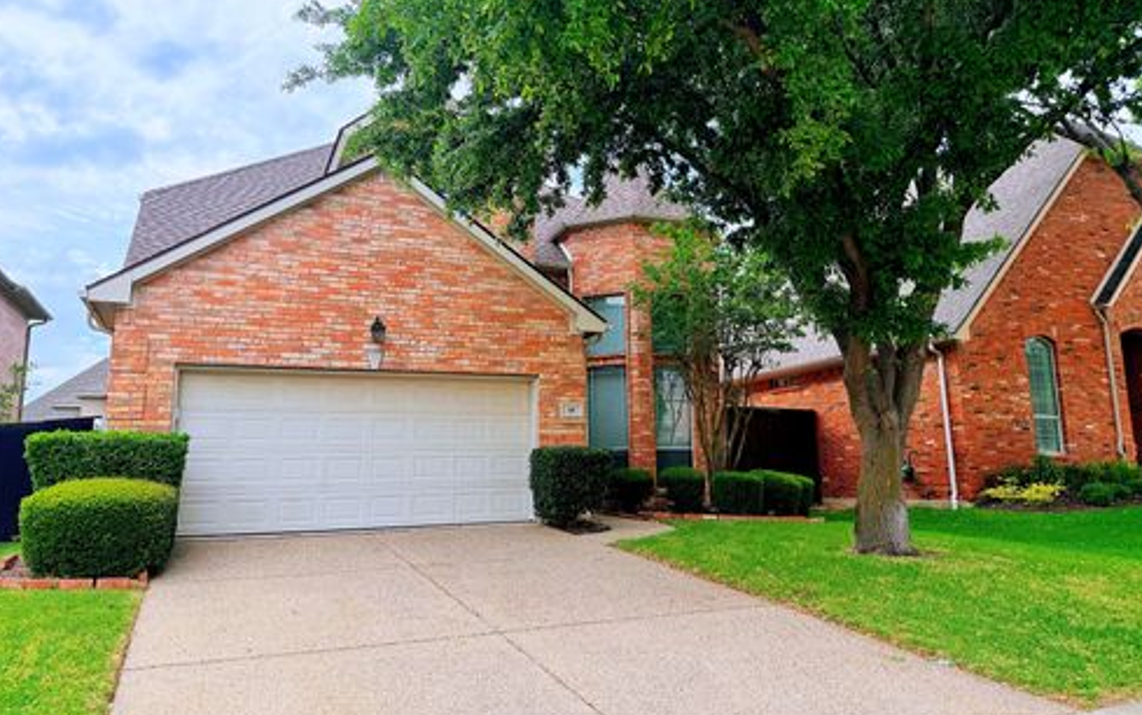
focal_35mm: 26
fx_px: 809
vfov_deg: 47.6
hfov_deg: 70.4
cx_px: 567
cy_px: 326
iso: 100
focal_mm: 6.76
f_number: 1.78
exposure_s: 1/1653
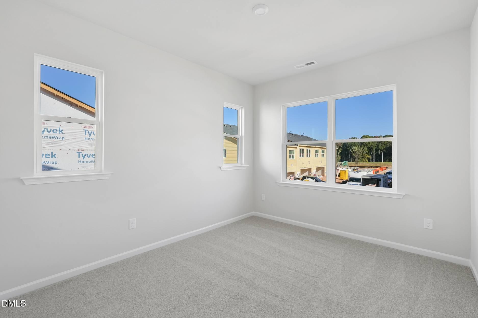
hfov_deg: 96.7
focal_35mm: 16
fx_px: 212
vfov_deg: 73.7
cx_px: 239
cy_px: 159
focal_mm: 16
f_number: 9
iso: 200
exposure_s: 1/80
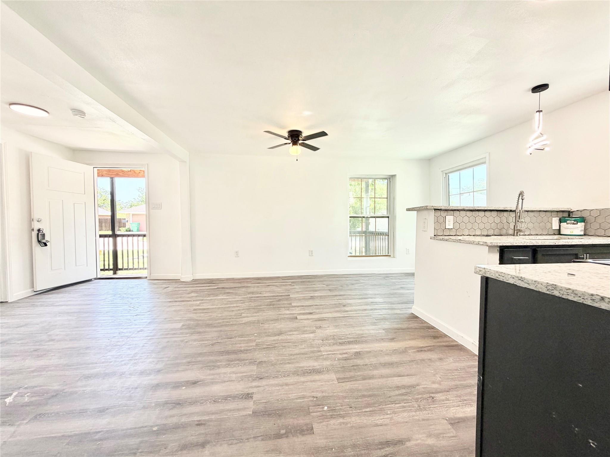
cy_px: 228
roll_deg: +0.4
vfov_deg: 85.7
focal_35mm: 14
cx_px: 305
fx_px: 247
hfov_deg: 102.1
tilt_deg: -2.3
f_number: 2.2
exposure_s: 1/121
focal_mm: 2.22
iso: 80
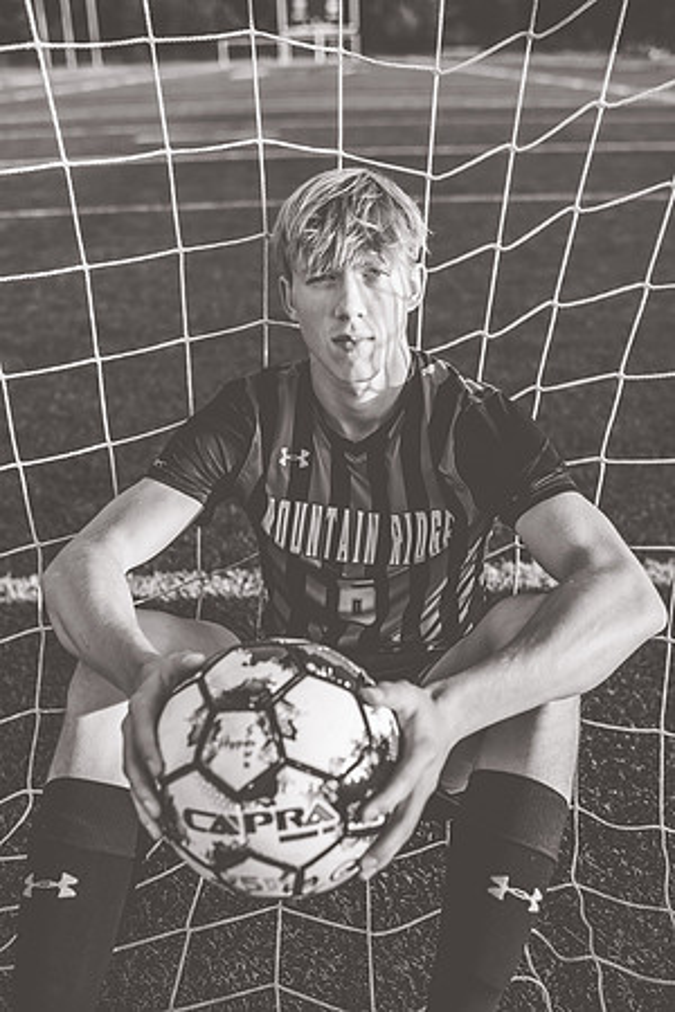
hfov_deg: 37.9
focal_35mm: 35
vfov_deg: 54.4
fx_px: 984
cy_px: 506
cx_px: 338
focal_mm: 35
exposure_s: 1/640
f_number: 2.8
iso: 320
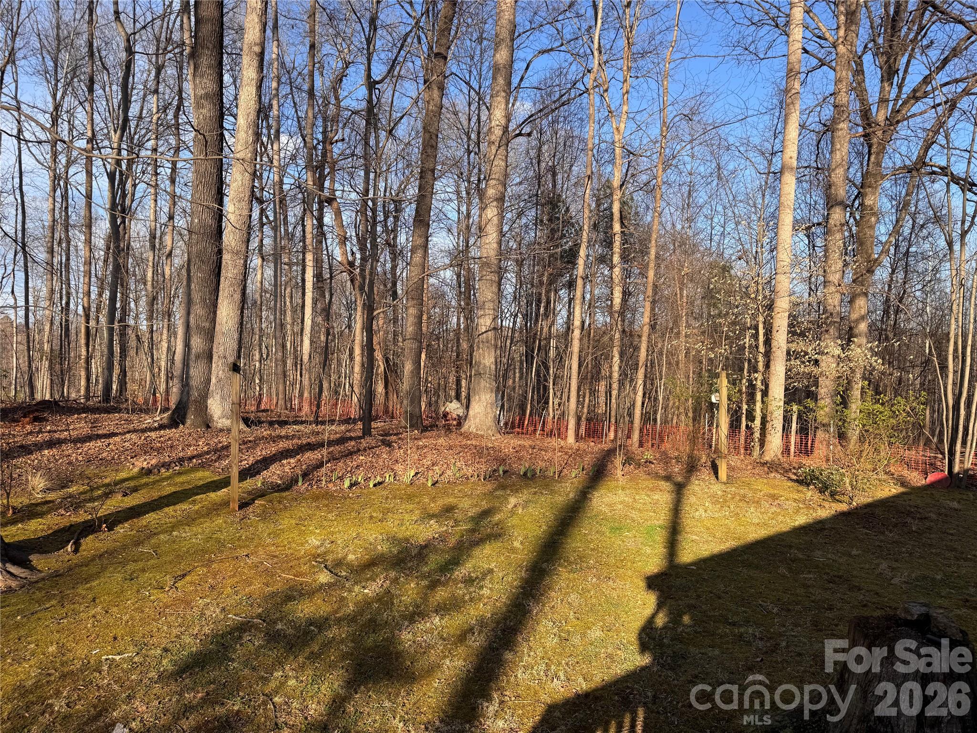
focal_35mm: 24
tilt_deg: +0.1
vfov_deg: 56.8
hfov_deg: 71.6
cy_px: 366
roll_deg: -1.4
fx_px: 677
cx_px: 488
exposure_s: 1/2252
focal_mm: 6.76
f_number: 1.78
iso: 80
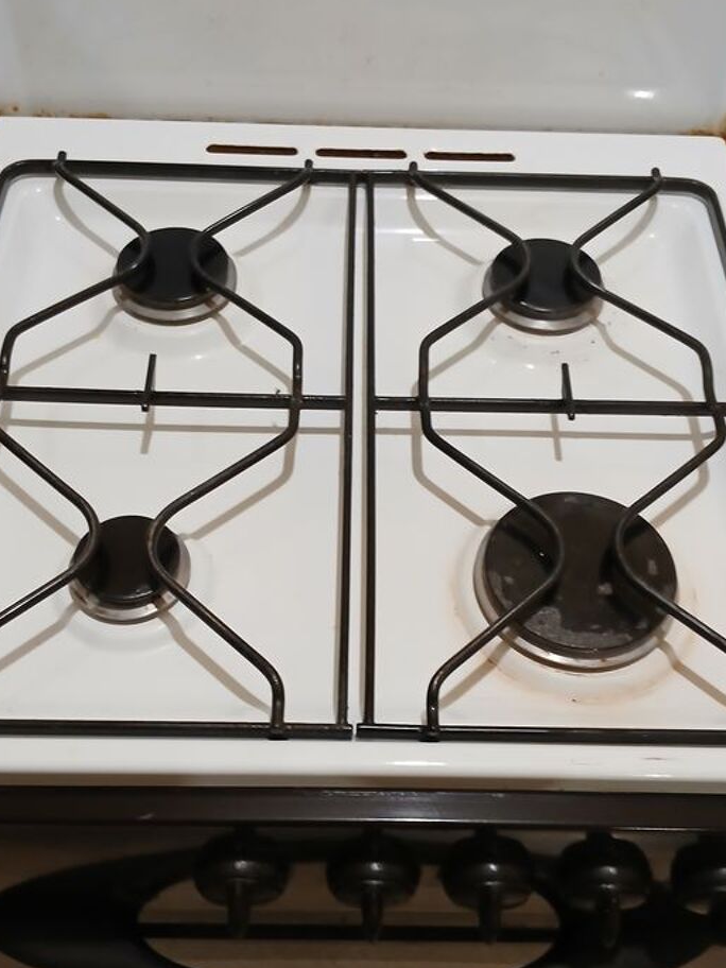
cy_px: 548
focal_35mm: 38
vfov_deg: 48.8
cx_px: 382
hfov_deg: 37.7
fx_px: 1063
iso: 320
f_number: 1.8
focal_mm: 3.98
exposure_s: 1/25
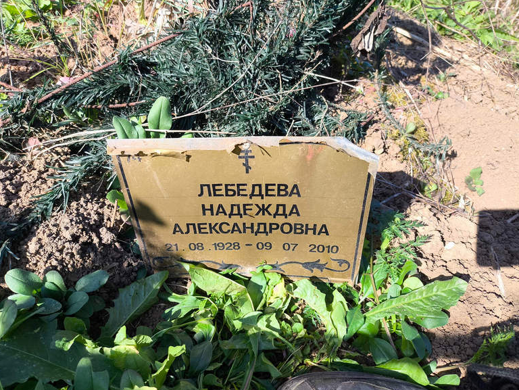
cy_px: 191
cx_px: 255
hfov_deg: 67.3
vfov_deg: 53.1
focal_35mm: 26
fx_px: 390
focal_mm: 4.71
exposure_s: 1/527
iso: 50
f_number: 1.7
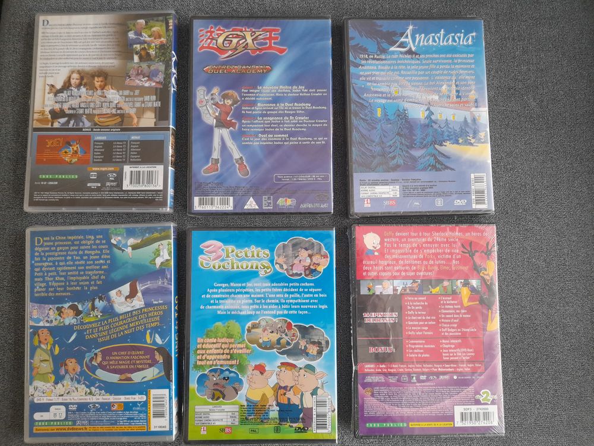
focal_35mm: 25
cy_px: 223
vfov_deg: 54.9
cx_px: 297
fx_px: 429
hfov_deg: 69.4
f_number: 2
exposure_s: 1/60
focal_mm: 4.6
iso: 250
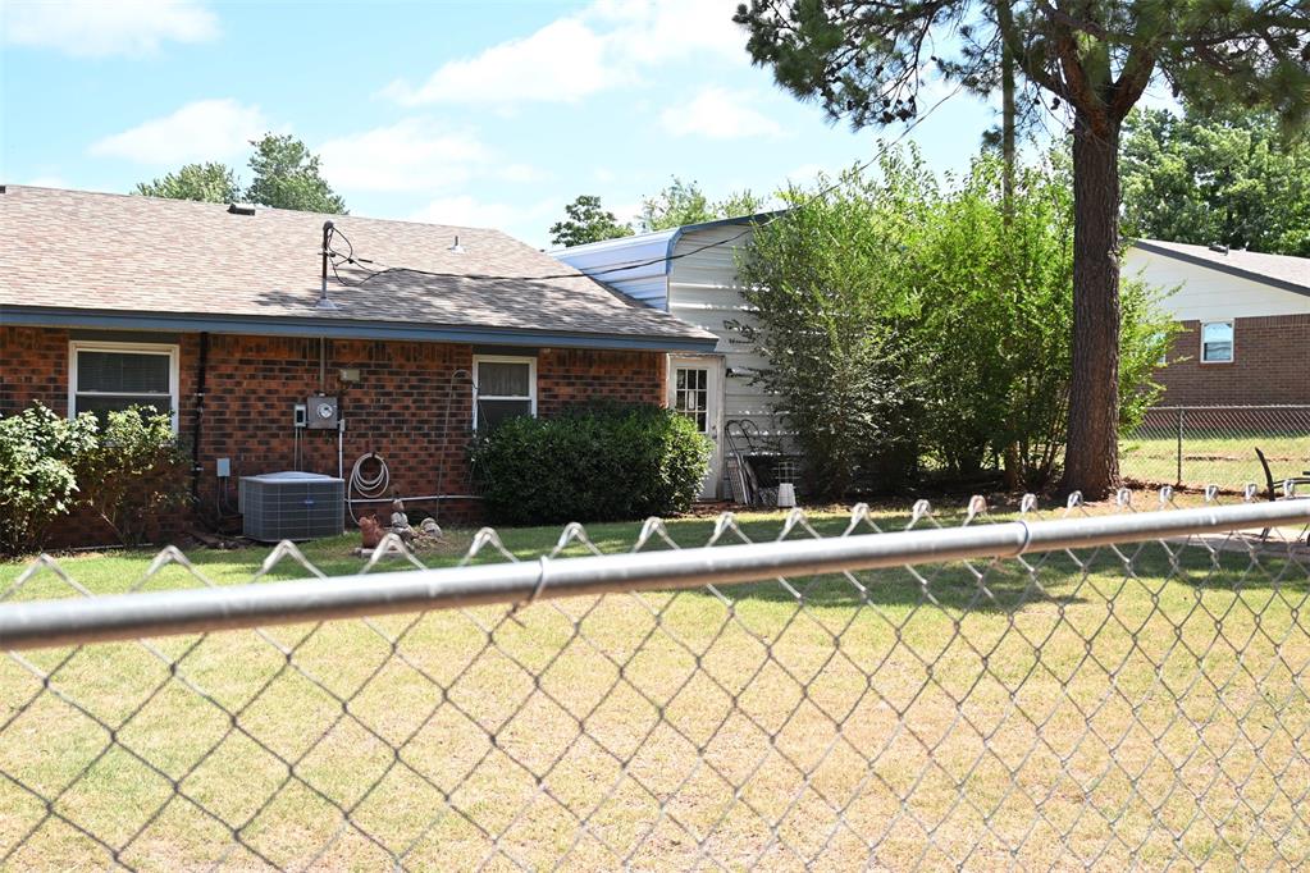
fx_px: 1310
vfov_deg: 36.9
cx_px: 655
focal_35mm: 36
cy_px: 436
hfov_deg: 53.1
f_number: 4.5
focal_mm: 24
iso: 200
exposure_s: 1/640
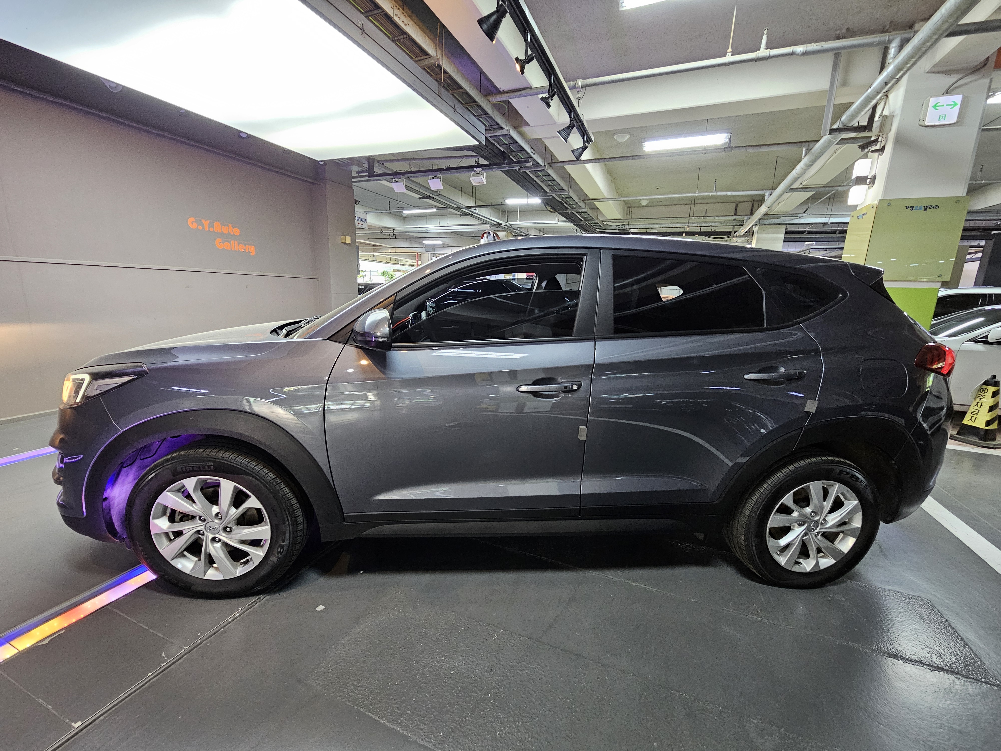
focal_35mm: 13
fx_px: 376
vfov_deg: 89.9
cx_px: 500
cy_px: 376
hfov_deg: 106.2
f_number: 2.2
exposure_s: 1/60
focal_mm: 2.2
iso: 400
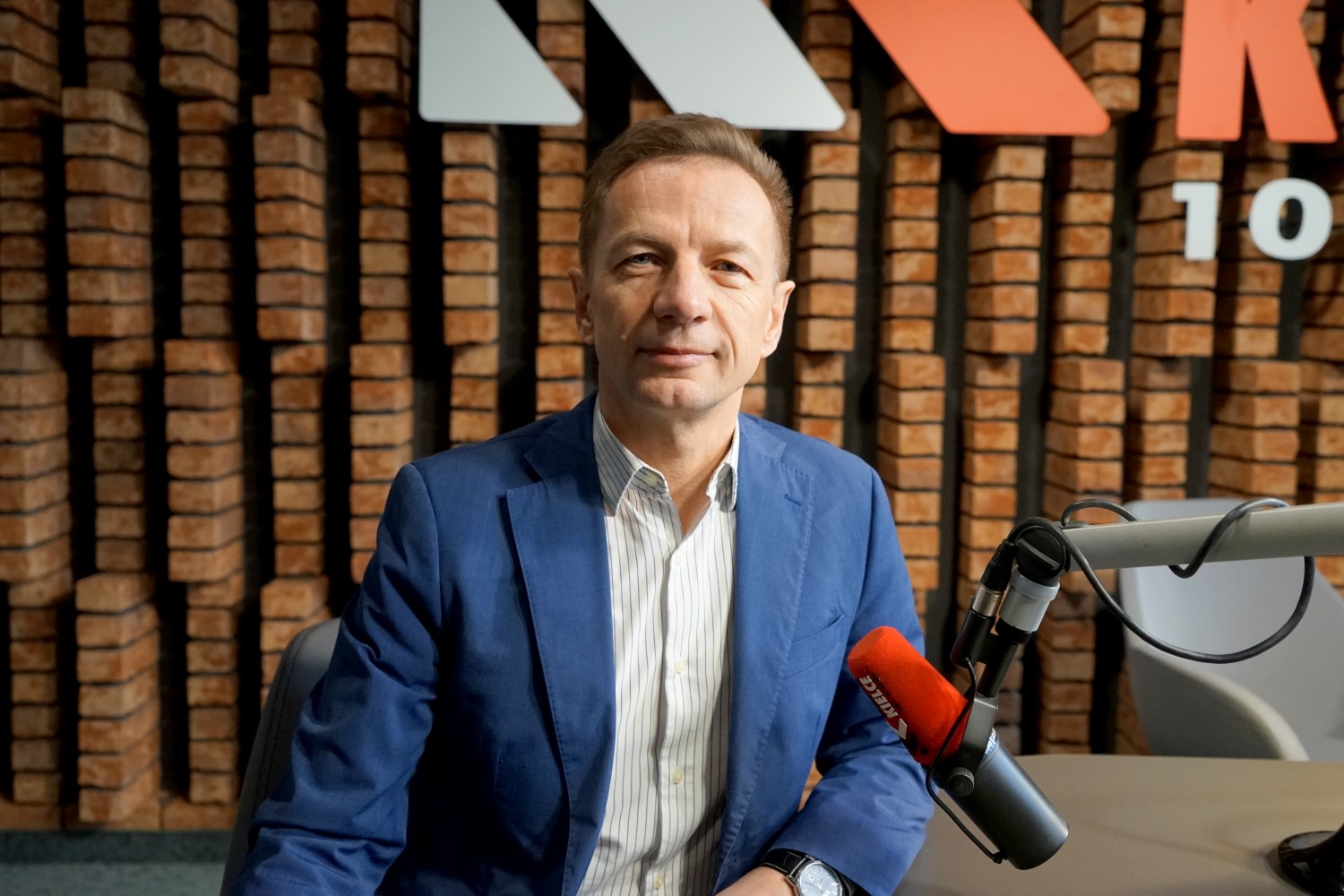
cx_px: 672
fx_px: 1195
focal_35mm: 32
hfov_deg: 58.7
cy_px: 448
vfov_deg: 41.1
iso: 2500
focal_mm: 32
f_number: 4
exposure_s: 1/160
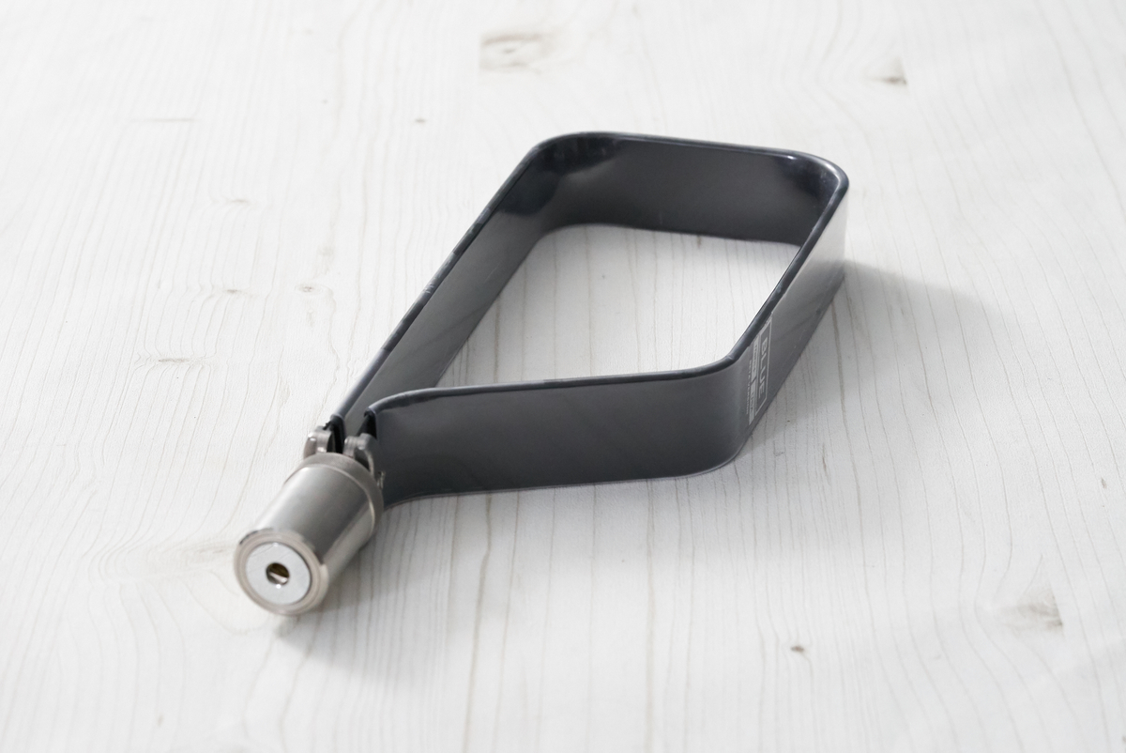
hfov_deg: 22.6
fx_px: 2817
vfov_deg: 15.2
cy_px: 376
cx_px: 563
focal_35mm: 90
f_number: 11
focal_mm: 90
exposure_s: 1/50
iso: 6400
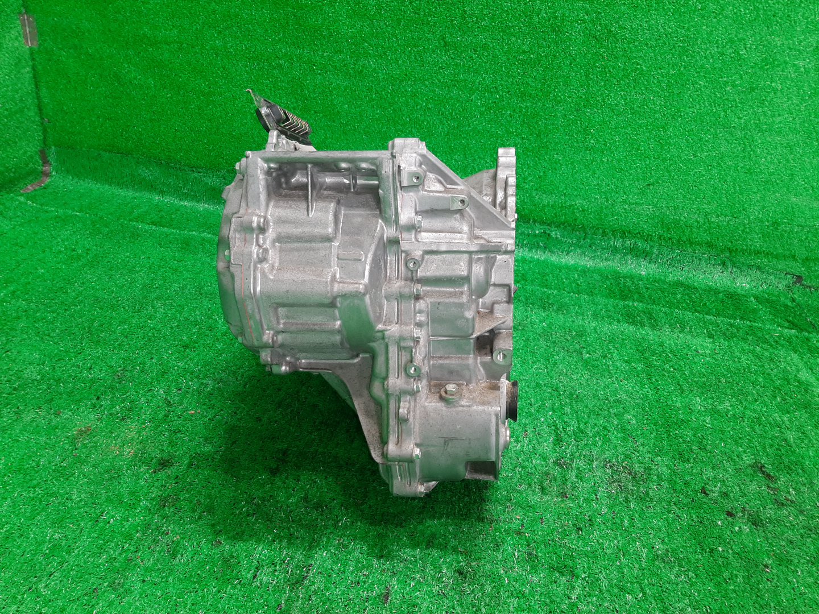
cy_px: 307
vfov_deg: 53.1
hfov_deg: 67.3
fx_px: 615
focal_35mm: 26
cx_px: 410
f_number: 1.7
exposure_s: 1/50
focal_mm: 3.93
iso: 114
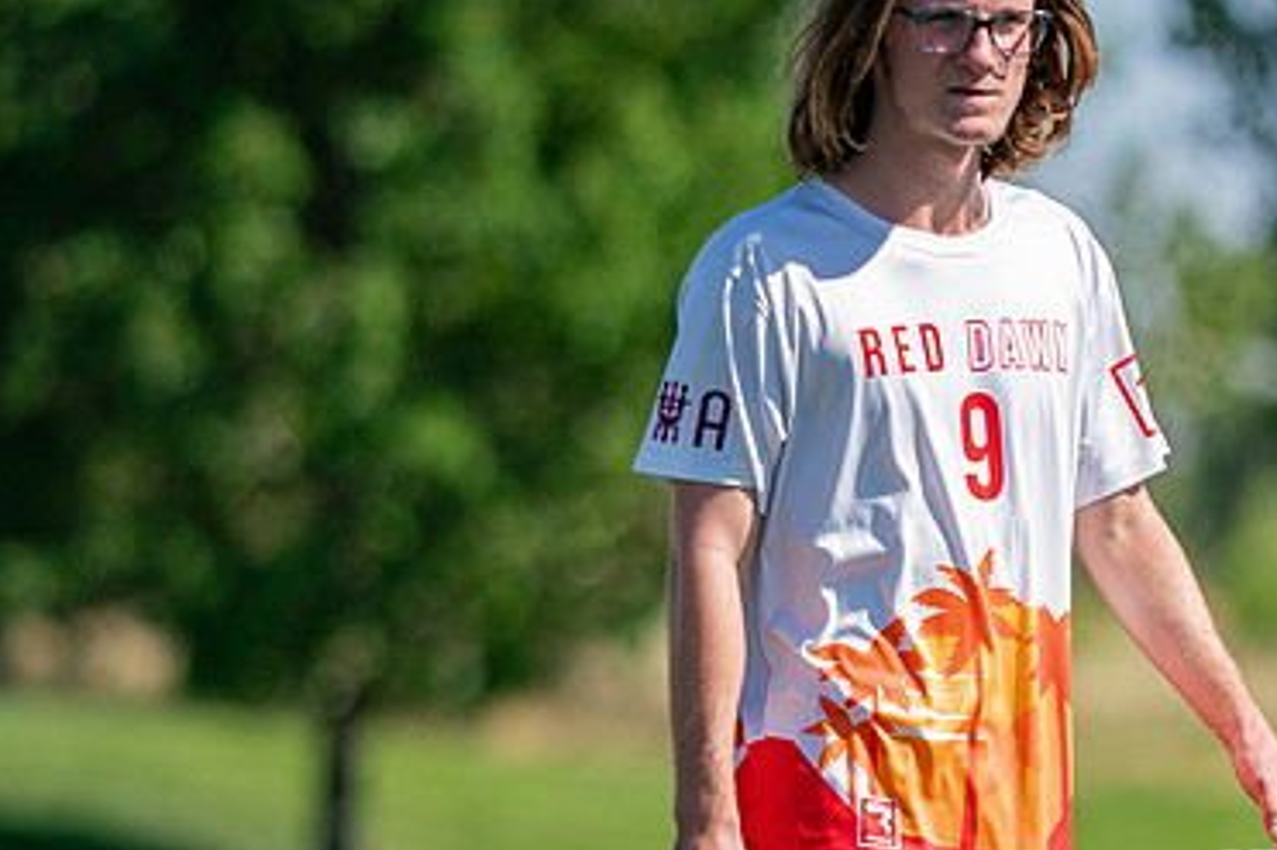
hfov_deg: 4.0
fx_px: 18472
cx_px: 886
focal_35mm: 521
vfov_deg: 2.6
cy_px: 551
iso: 400
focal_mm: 200
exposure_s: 1/6400
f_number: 2.8
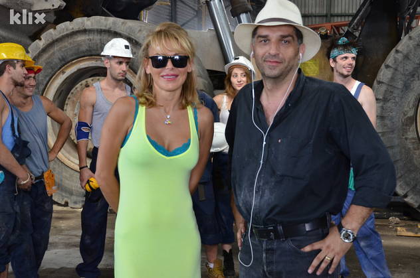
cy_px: 139
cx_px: 210
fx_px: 734
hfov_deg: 31.9
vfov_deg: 21.5
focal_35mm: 63
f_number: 7.1
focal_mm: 42
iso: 640
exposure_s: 1/160
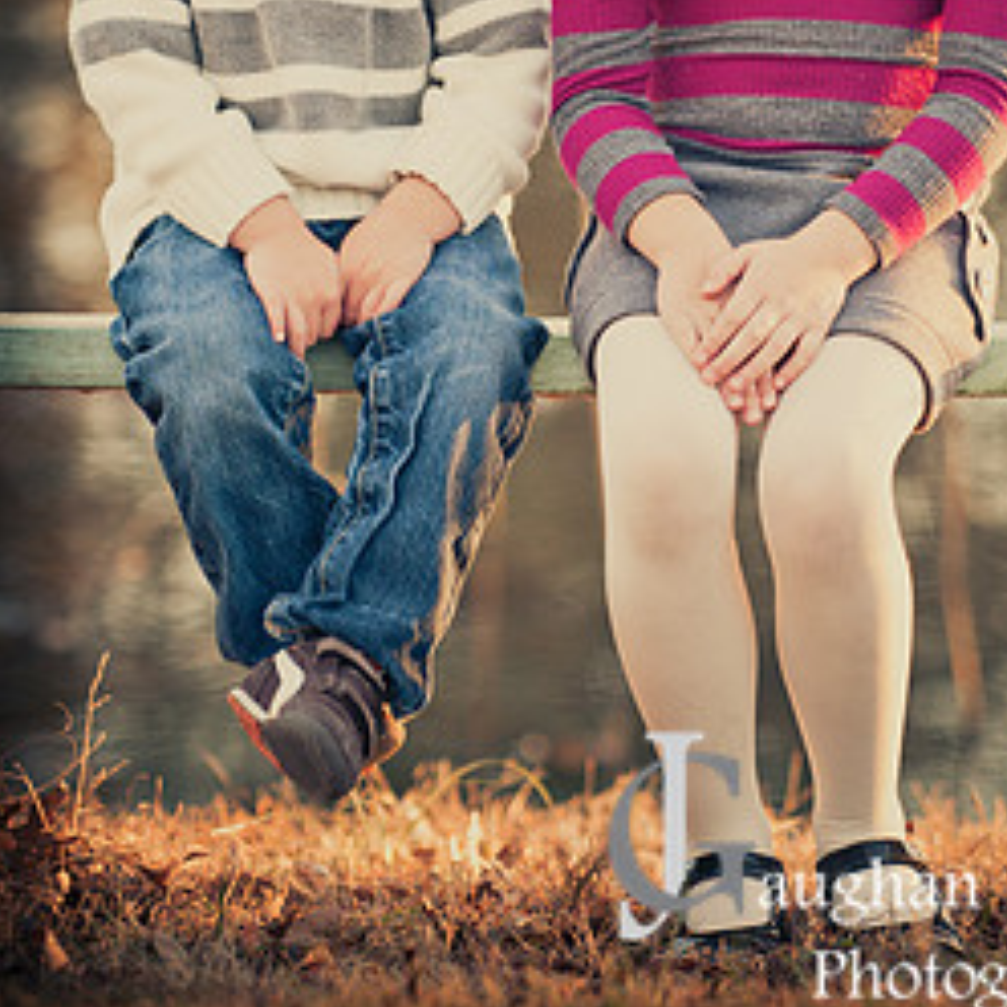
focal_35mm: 312
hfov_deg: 5.6
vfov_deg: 5.6
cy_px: 122
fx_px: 10261
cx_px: 603
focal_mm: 135
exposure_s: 1/160
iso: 400
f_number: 3.2
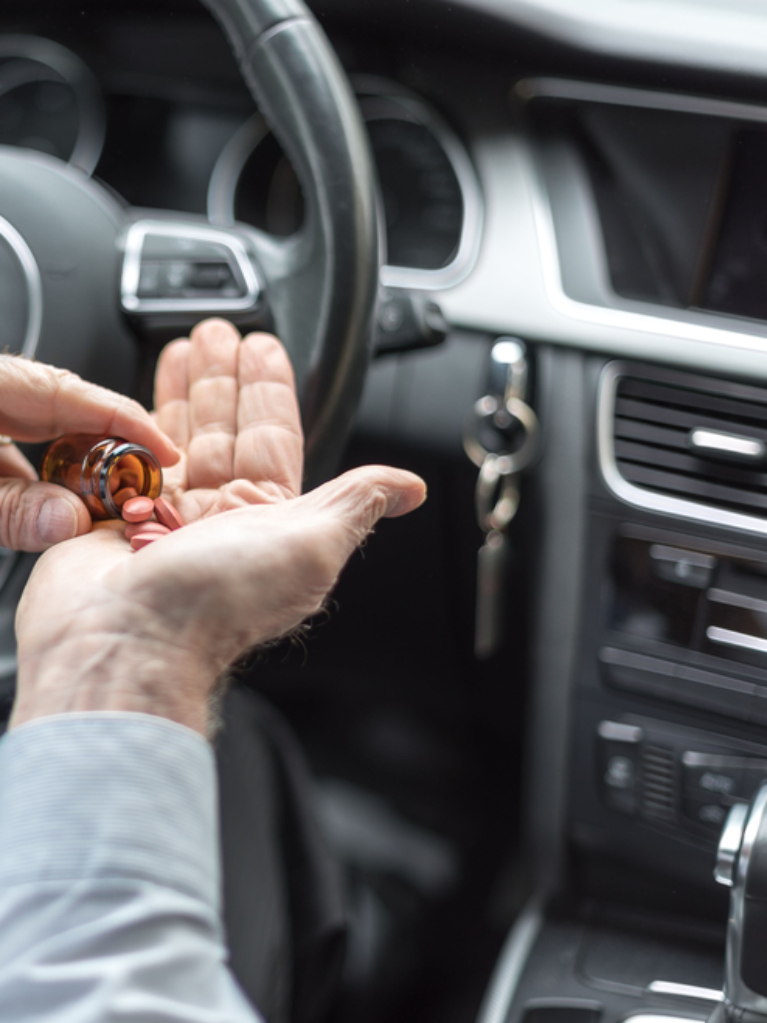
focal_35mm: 73
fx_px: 2157
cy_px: 514
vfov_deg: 26.7
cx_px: 130
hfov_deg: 19.9
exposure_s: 1/160
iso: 100
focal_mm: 50
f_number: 1.4
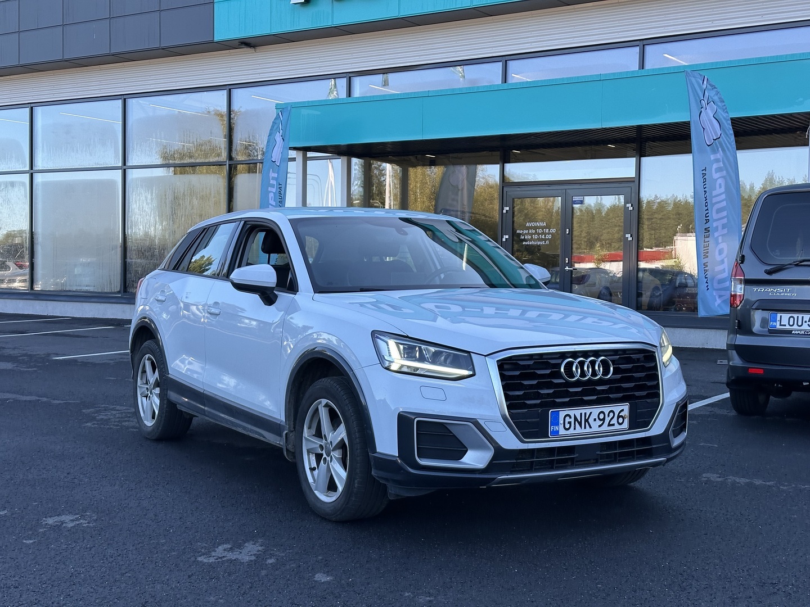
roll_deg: -0.3
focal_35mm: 48
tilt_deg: +0.0
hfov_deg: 39.7
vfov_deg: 30.3
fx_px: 1123
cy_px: 304
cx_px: 405
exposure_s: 1/709
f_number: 1.78
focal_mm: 6.86
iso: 64
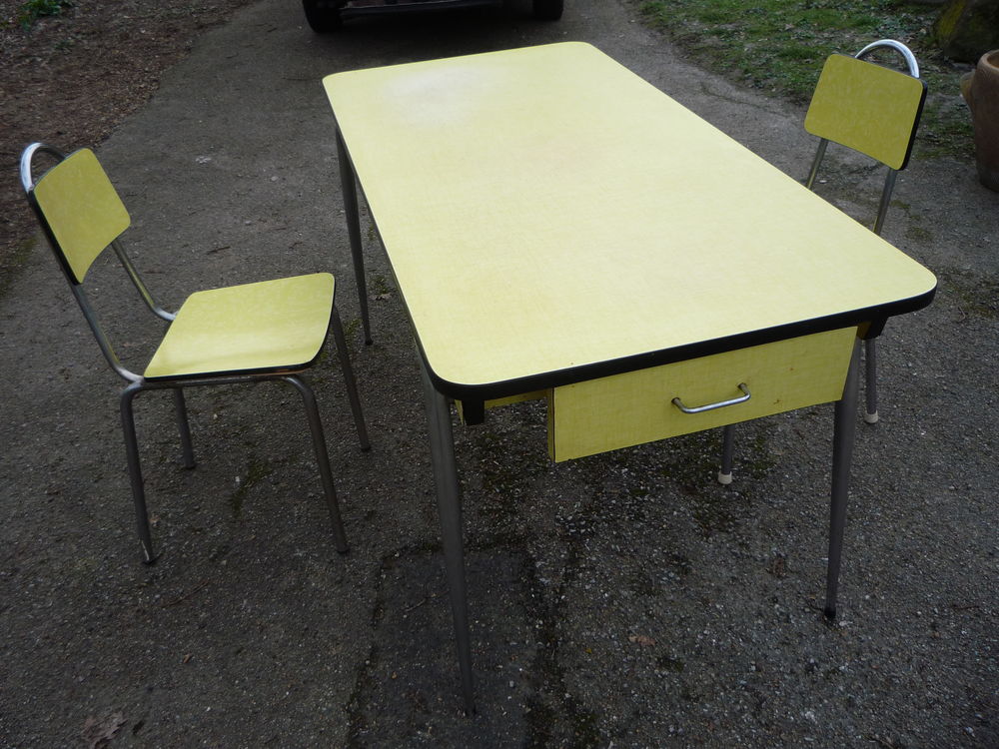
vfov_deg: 46.8
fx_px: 866
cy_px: 374
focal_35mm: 30
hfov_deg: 60.0
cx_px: 500
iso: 100
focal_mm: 5.2
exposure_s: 1/100
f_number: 4
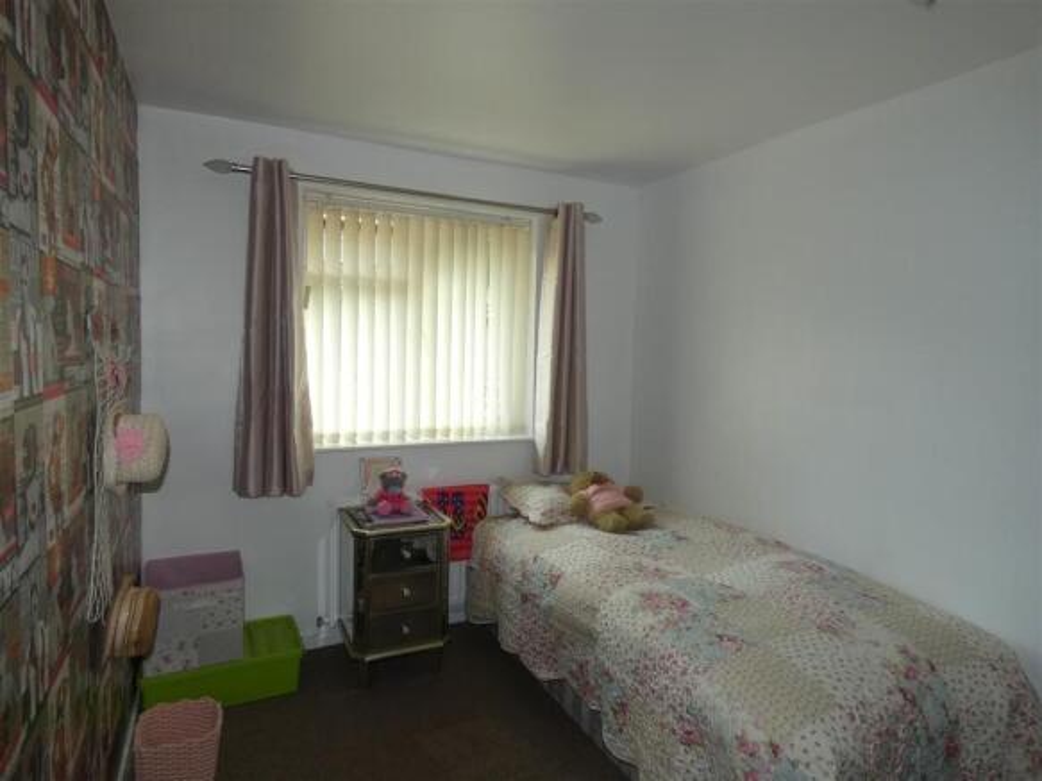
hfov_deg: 81.8
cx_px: 521
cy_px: 390
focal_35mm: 20
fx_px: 602
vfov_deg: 66.0
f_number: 2.8
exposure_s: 1/80
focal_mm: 3.6
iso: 80
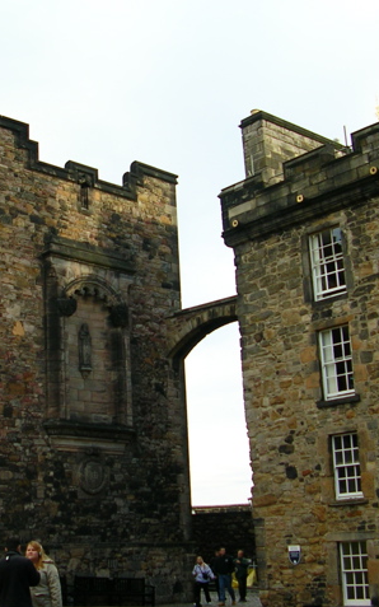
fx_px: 893
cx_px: 90
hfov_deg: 23.7
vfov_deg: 37.5
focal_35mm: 54
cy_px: 304
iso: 50
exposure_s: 1/270
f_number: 2.8
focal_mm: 5.8
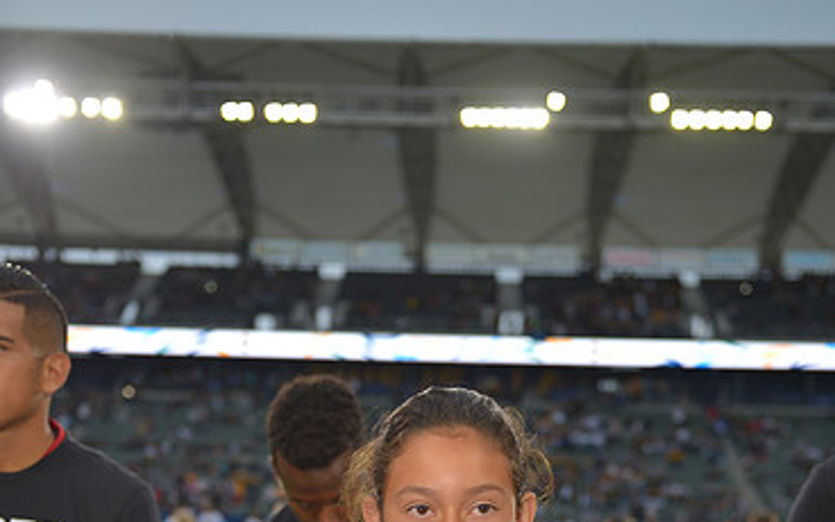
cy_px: 647
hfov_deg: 33.5
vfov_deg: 19.8
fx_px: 1388
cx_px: 435
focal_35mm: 61
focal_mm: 38
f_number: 2.8
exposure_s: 1/250
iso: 250
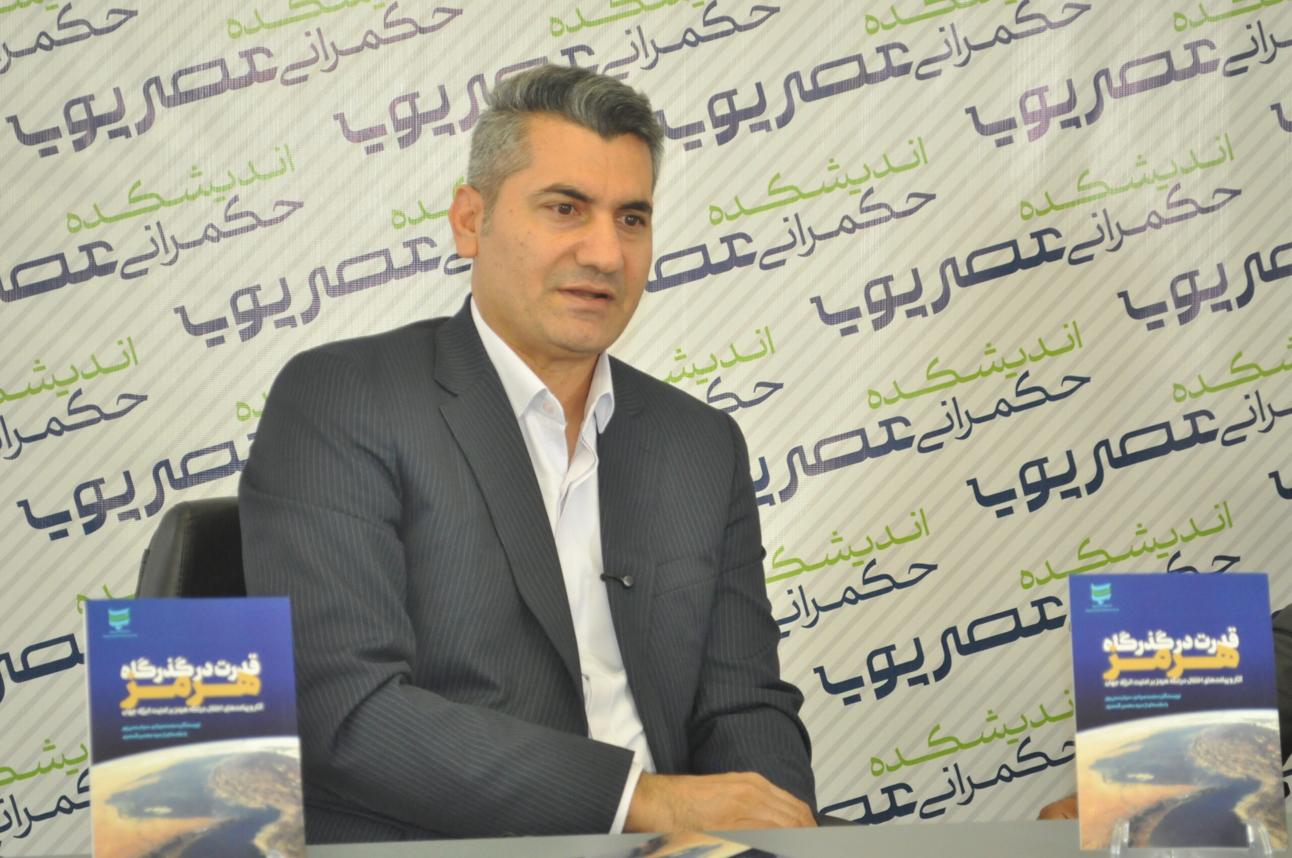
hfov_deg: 24.6
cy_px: 429
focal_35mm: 82
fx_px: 2957
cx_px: 646
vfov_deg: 16.5
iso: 1250
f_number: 5.6
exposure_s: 1/60
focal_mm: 55
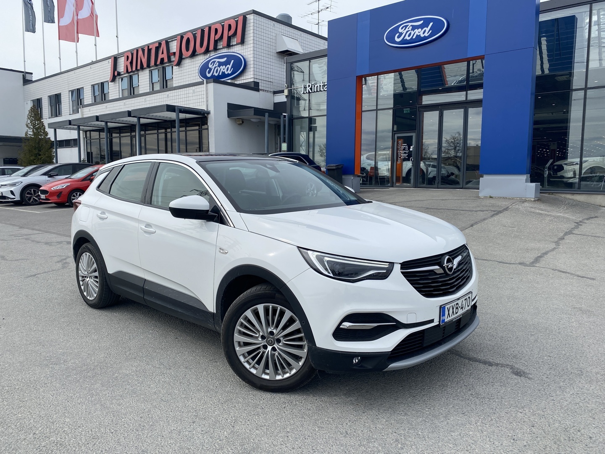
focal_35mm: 26
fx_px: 454
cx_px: 302
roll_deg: -1.1
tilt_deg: -6.1
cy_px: 227
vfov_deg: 53.1
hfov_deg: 67.3
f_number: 1.8
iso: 32
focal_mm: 4.25
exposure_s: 1/2817
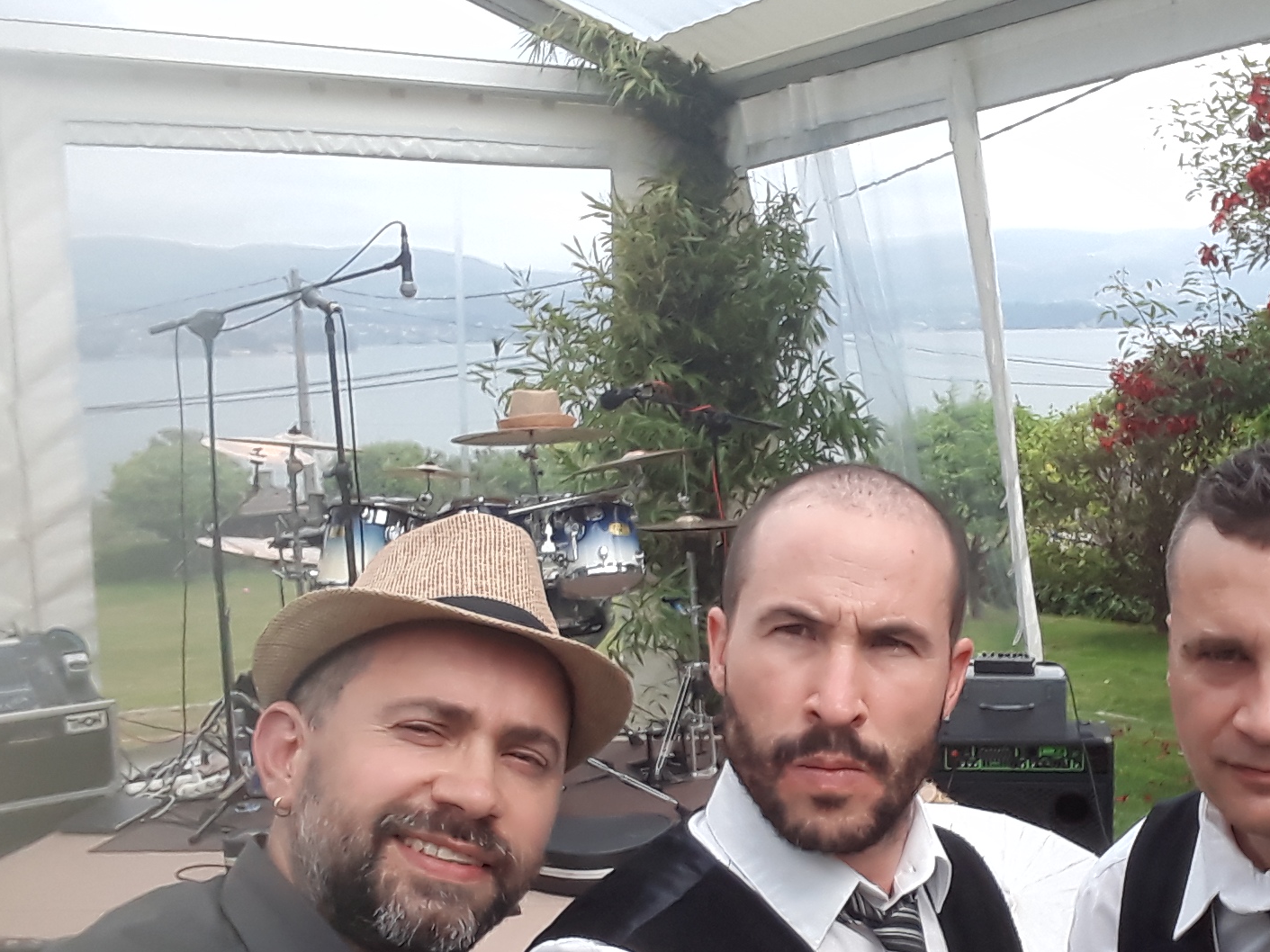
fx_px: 1541
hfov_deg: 43.9
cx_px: 891
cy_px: 603
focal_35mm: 42
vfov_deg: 34.1
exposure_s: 1/468
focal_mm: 1.92
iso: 50
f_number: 2.2
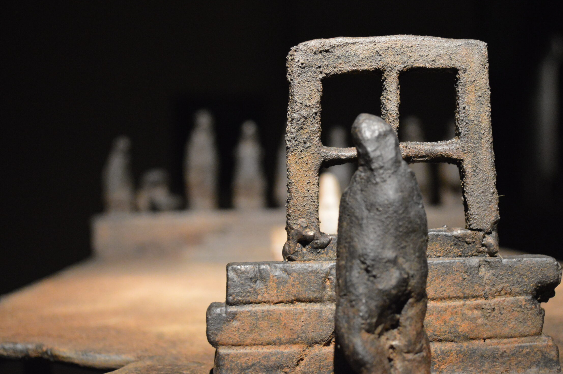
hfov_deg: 33.9
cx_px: 317
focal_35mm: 59
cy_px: 183
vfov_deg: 22.9
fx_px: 922
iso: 3200
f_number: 5
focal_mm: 34
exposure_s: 1/50
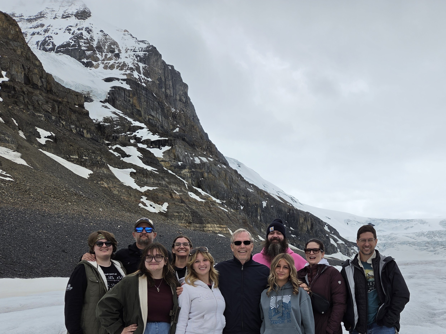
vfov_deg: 37.3
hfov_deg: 49.4
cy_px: 268
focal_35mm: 37
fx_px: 477
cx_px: 292
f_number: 1.8
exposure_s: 1/7734
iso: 50
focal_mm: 5.4
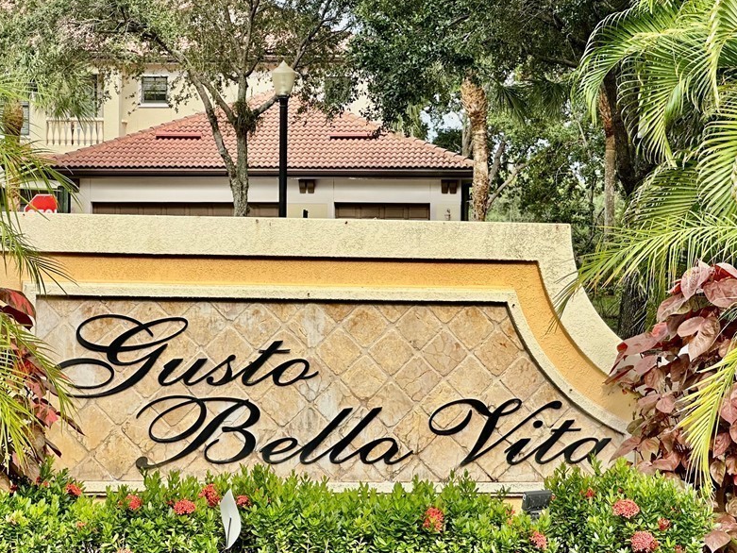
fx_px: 2151
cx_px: 381
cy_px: 310
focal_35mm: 101
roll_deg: -0.7
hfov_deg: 19.4
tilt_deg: -1.7
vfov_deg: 14.6
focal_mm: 9
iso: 32
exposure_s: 1/528
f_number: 2.8
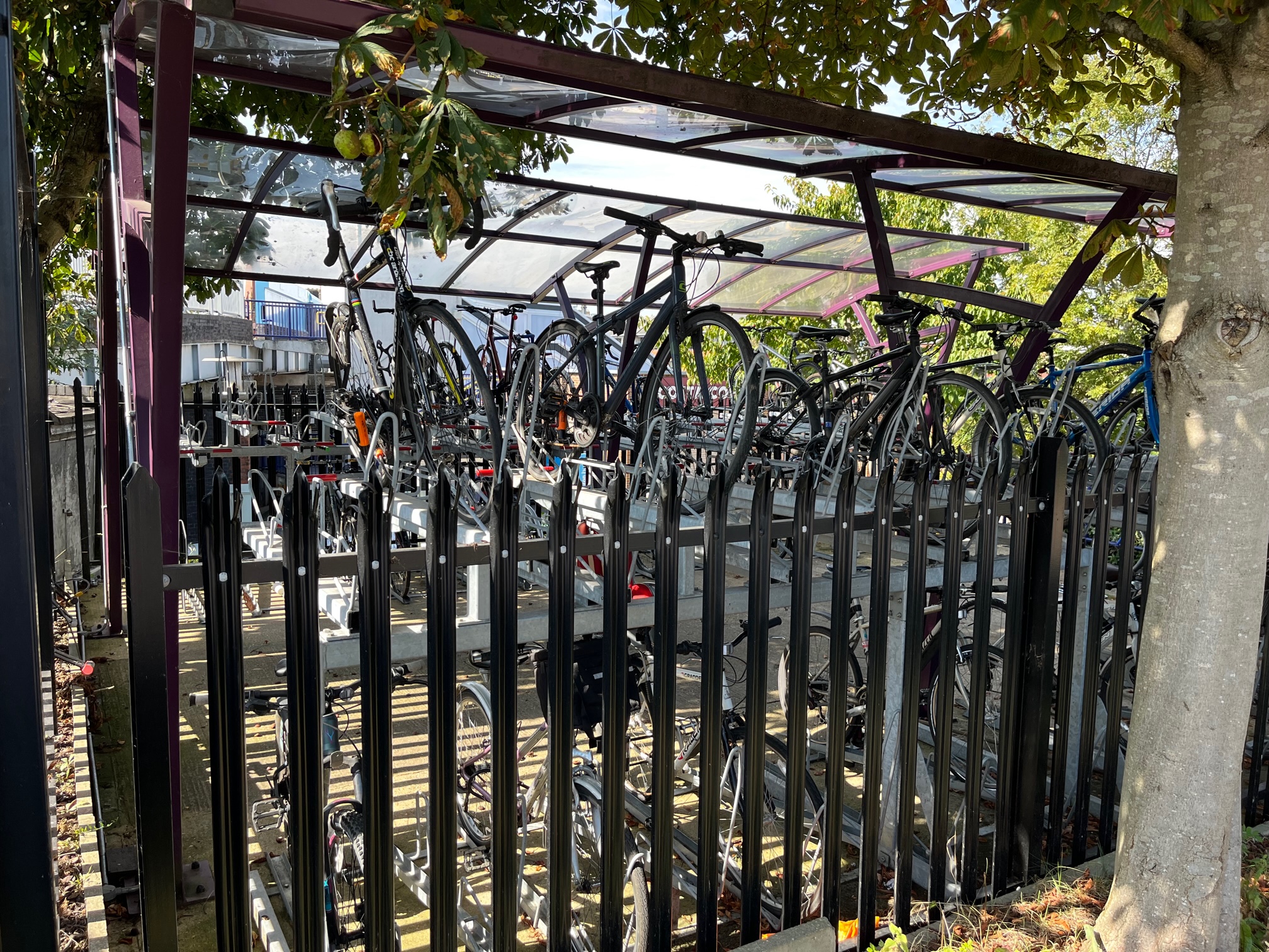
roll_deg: -1.0
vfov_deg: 53.1
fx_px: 953
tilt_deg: -6.2
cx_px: 634
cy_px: 476
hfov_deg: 67.3
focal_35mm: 26
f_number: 1.6
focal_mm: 5.1
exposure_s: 1/418
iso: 50
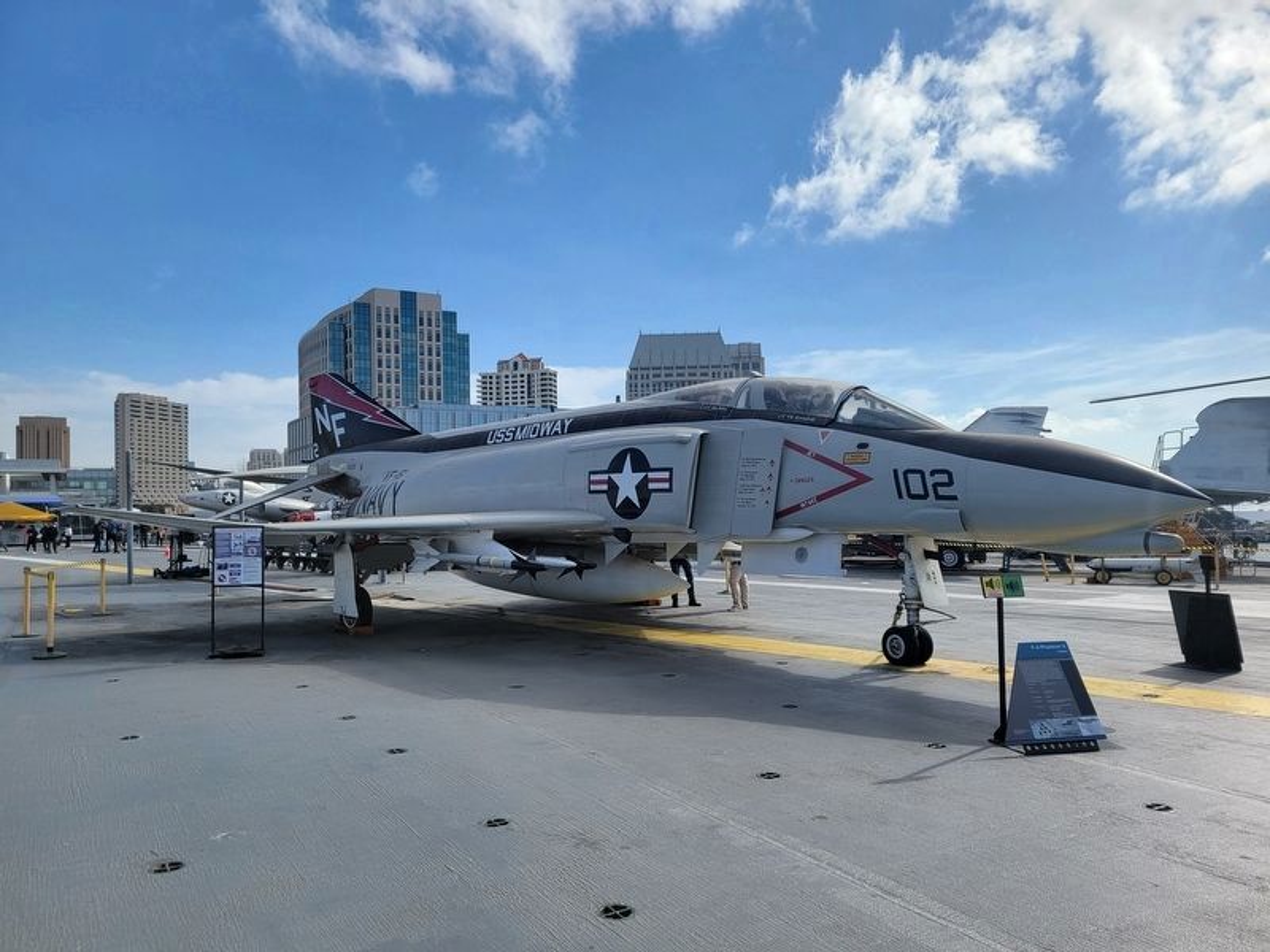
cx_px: 635
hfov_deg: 67.3
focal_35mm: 26
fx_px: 954
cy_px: 476
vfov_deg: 53.1
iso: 40
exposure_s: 1/4043
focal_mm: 5.4
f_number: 1.8
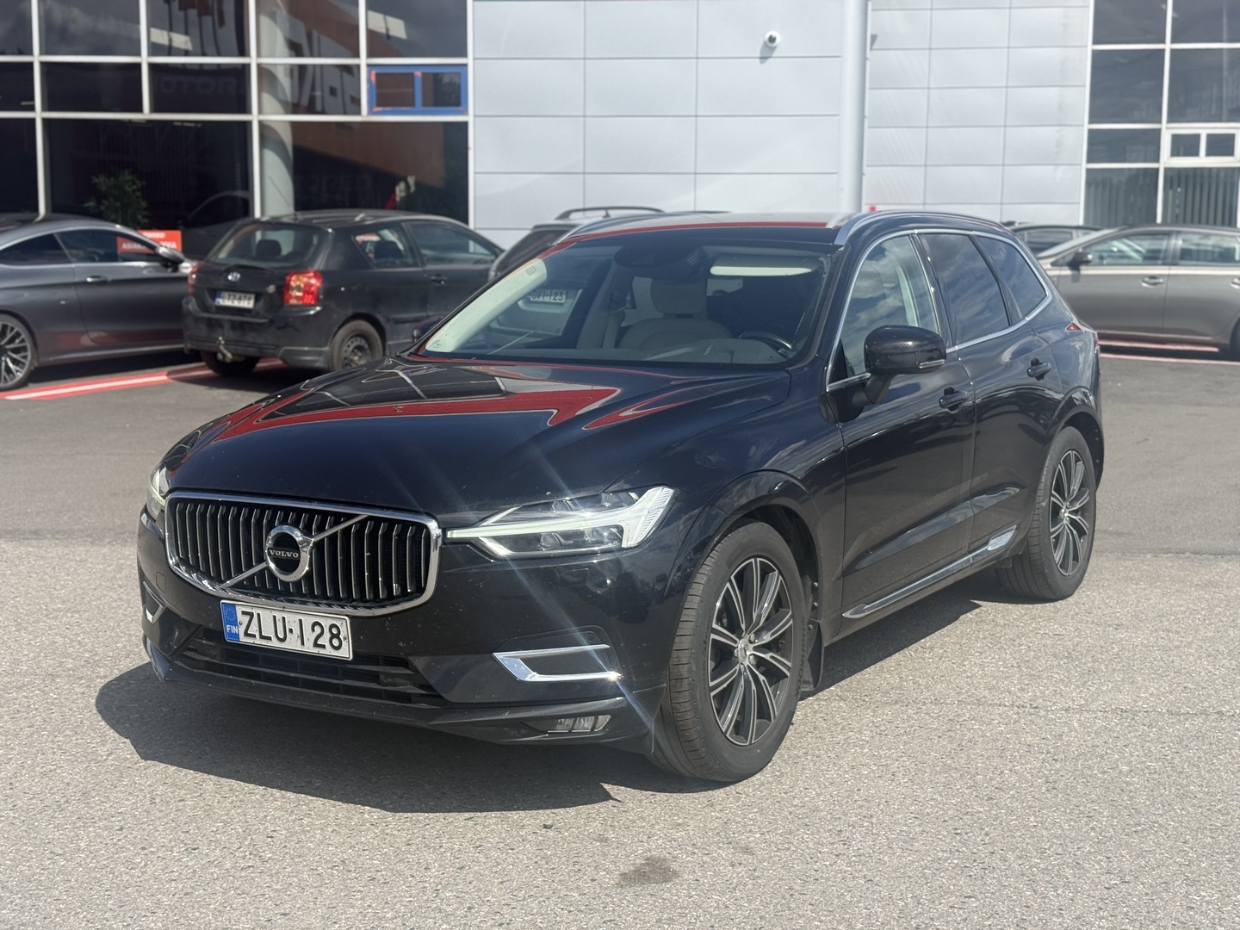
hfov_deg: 39.7
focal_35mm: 48
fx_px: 1719
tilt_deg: -6.7
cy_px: 465
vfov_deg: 30.3
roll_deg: -1.1
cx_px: 620
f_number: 1.78
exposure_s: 1/4878
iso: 80
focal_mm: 6.76
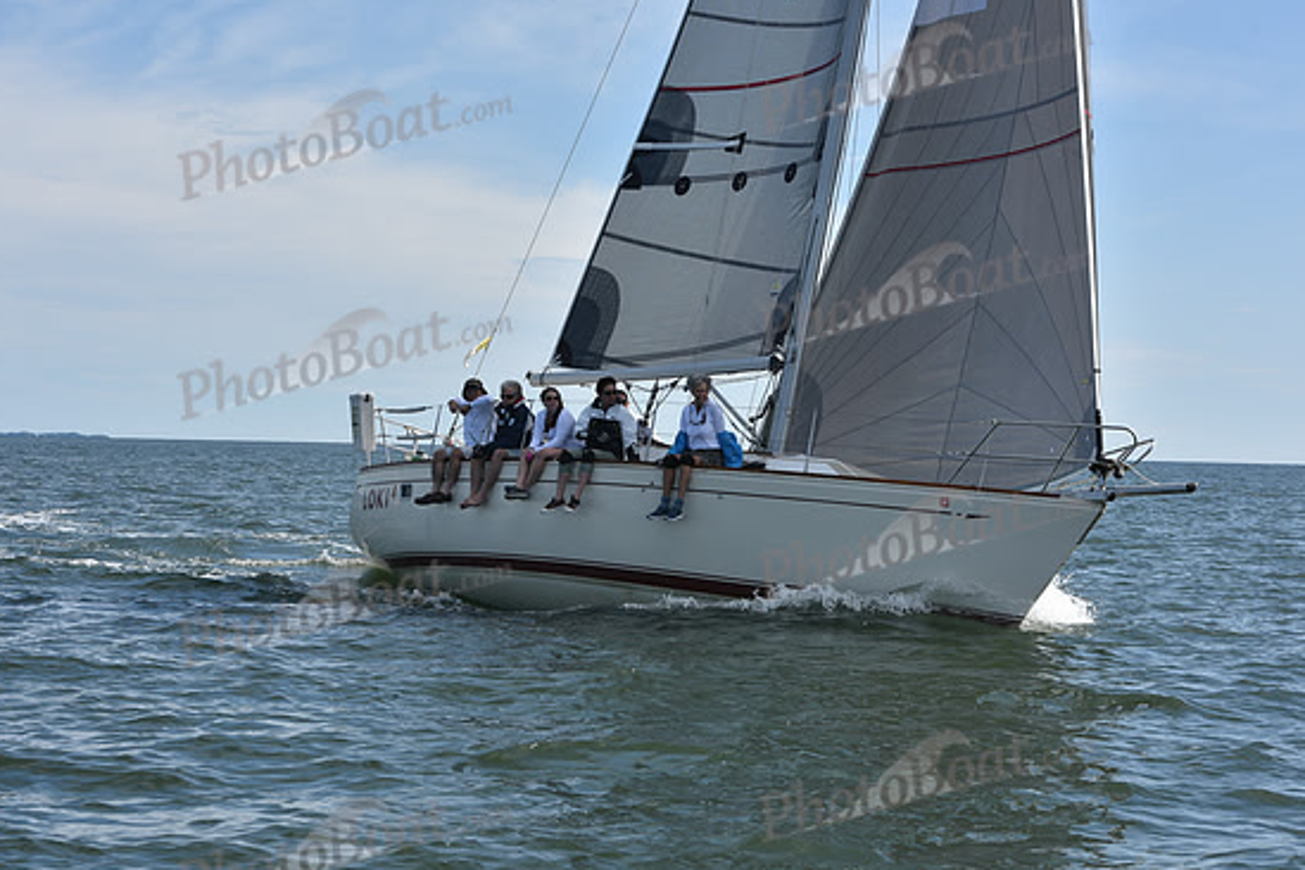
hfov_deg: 27.3
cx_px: 637
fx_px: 2682
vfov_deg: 18.4
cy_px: 448
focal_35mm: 74
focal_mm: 70
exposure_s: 1/1000
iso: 320
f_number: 10
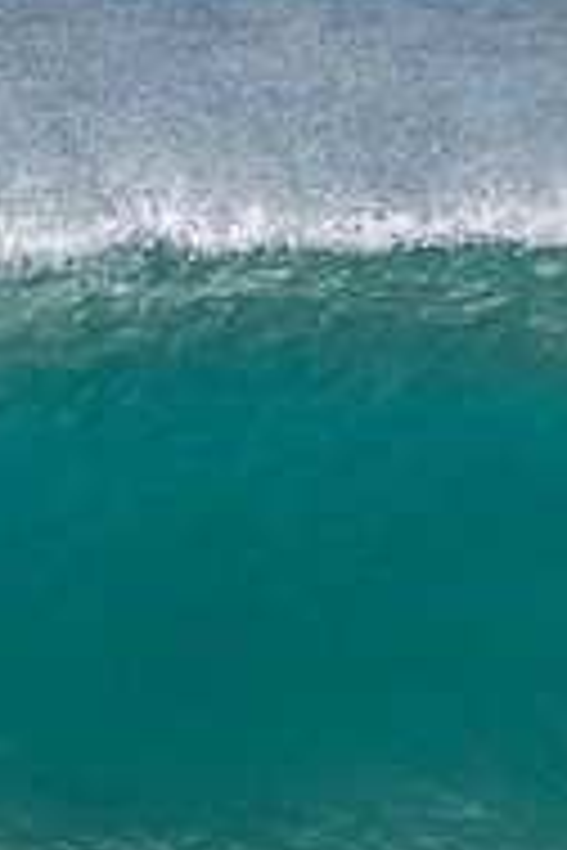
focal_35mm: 2151
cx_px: -680
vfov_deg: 1.0
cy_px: 591
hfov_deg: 0.6
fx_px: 50813
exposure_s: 1/2000
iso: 1400
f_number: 11
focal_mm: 700
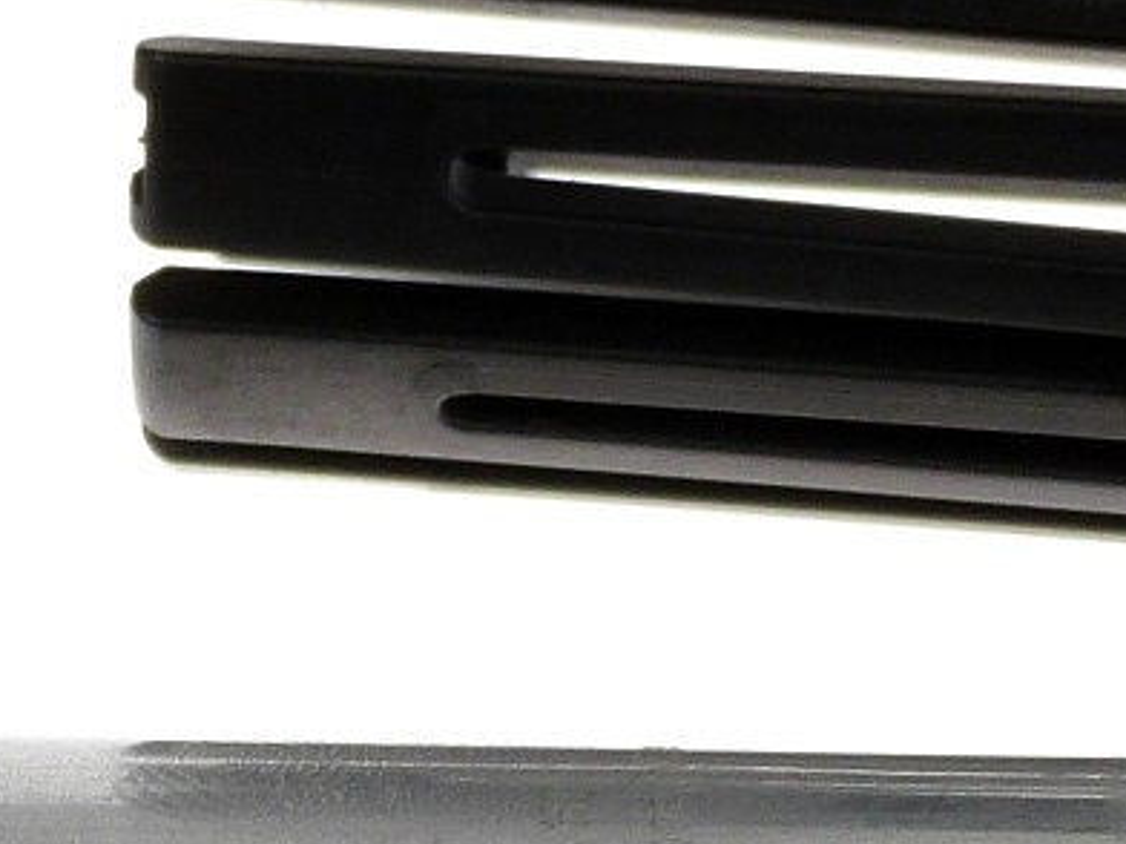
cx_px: 184
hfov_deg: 4.6
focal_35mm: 429
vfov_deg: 3.5
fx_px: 13955
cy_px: 1160
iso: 100
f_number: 3.4
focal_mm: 15.1
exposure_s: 1/100
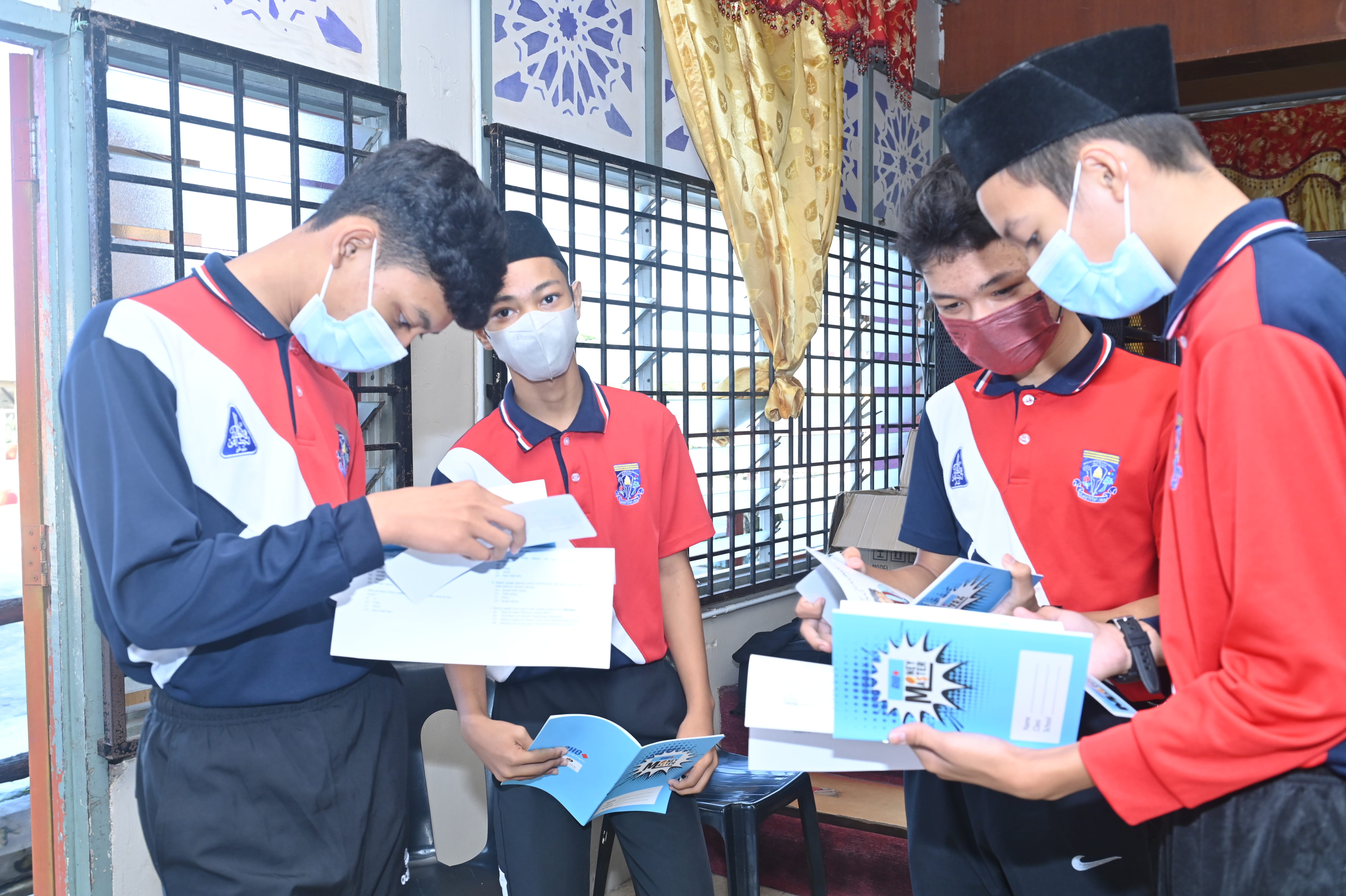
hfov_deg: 58.7
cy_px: 448
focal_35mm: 32
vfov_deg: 41.1
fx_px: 1196
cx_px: 673
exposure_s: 1/100
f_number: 4.5
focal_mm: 32
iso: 640
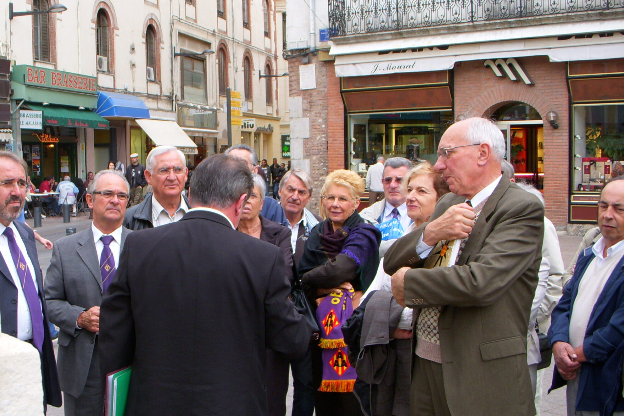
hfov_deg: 38.6
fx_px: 884
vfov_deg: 26.4
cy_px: 248
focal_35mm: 51
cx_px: 227
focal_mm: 6.3
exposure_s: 1/100
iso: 100
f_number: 3.3
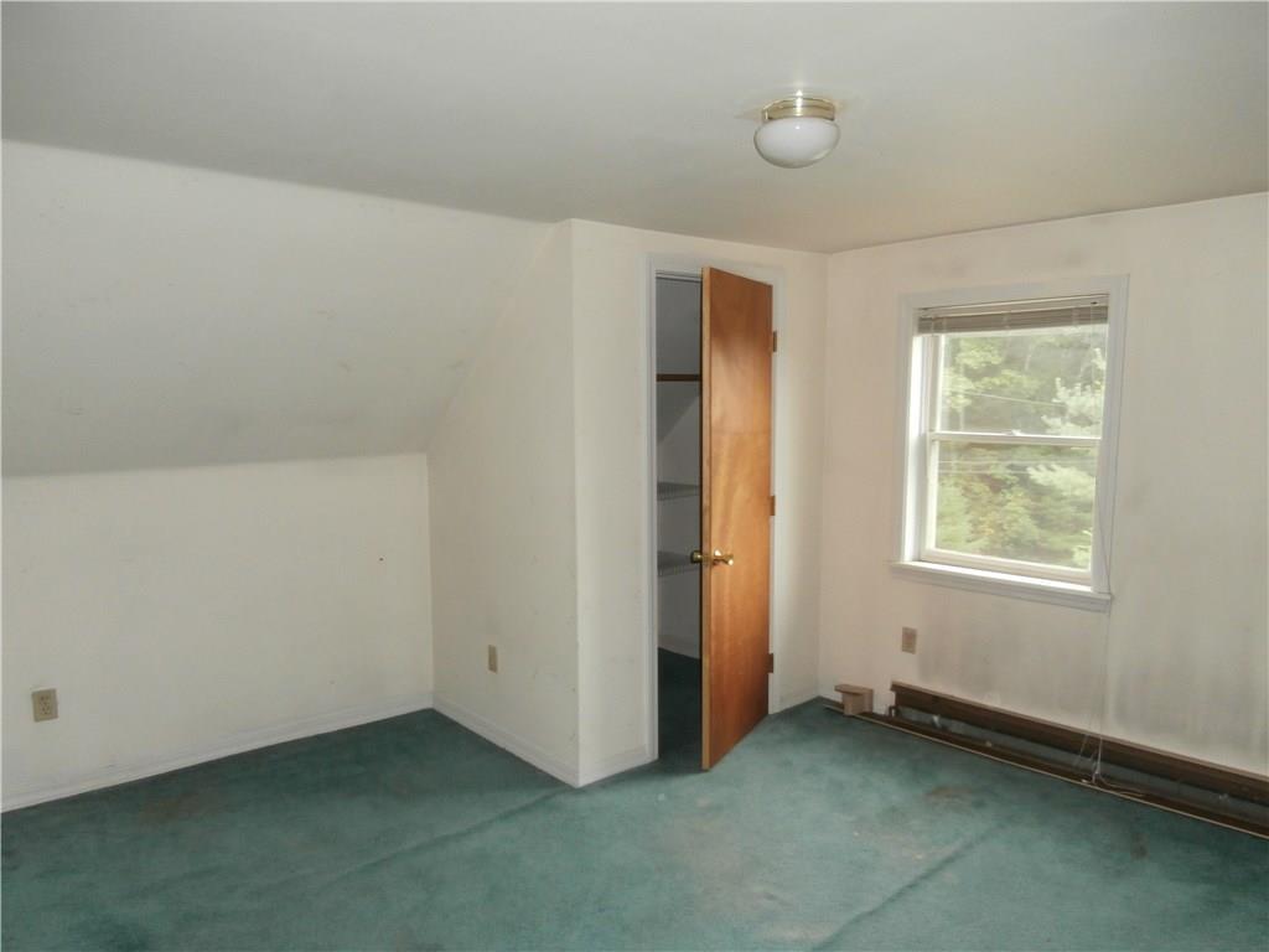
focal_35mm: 24
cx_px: 634
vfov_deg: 56.8
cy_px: 476
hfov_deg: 71.6
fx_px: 880
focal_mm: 4.2
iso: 200
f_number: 3
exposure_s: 1/30
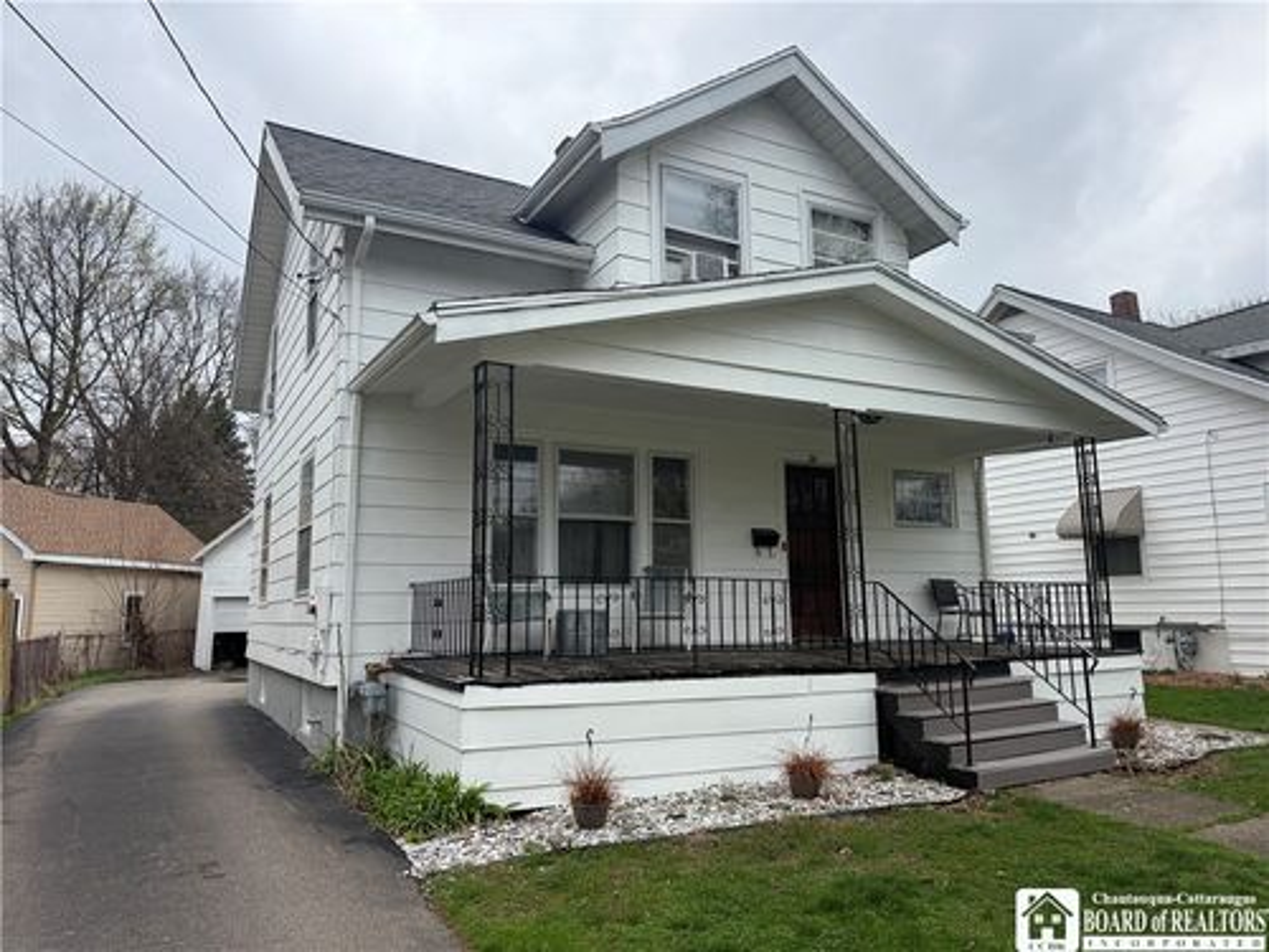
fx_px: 880
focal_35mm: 24
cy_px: 476
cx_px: 634
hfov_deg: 71.6
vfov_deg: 56.8
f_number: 1.78
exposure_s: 1/1361
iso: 100
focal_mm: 6.76
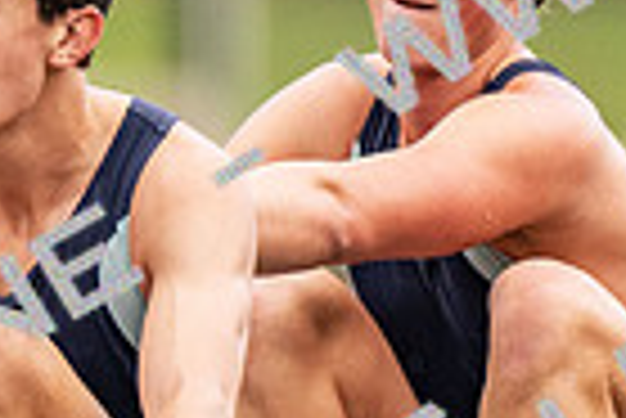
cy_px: 191
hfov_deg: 0.5
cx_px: 9
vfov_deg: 0.4
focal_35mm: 3760
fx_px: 65450
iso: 560
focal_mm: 600
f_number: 4
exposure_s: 1/2500
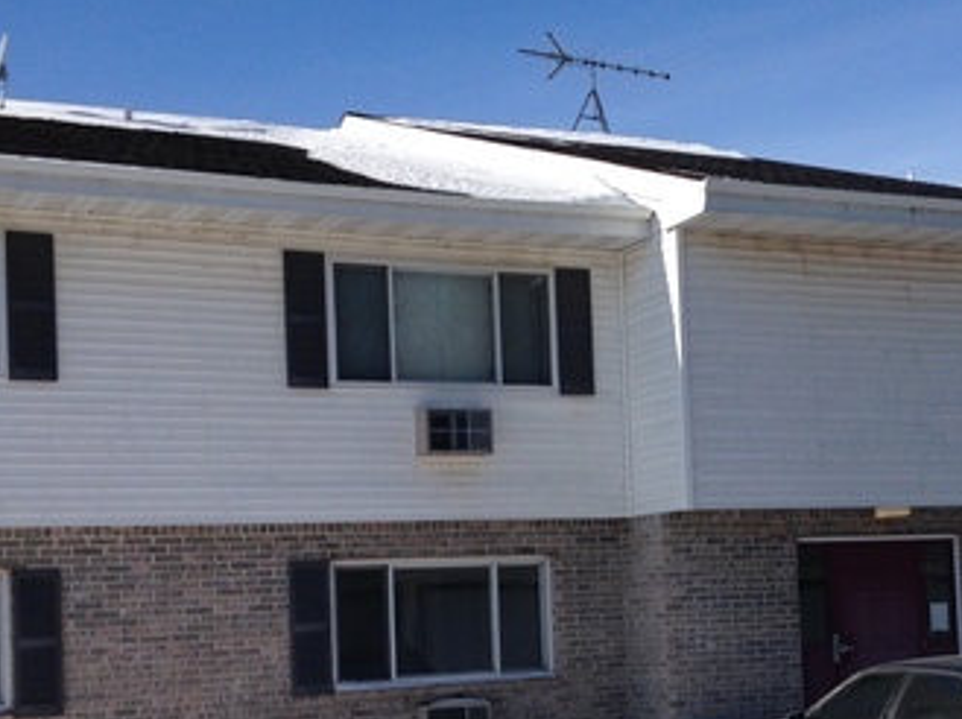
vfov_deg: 21.7
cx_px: 616
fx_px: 1860
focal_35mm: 67
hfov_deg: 28.9
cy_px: 544
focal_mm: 4.12
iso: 50
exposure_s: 1/2857
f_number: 2.4
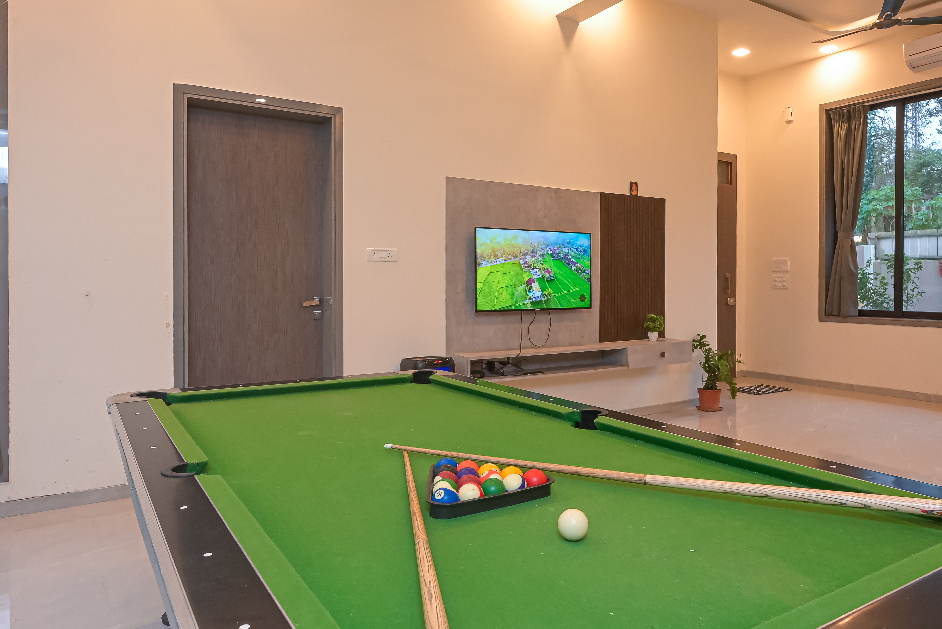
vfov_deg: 51.7
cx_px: 501
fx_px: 649
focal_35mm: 25
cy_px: 297
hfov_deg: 71.9
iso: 800
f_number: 9
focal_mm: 15.5
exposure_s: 1/20
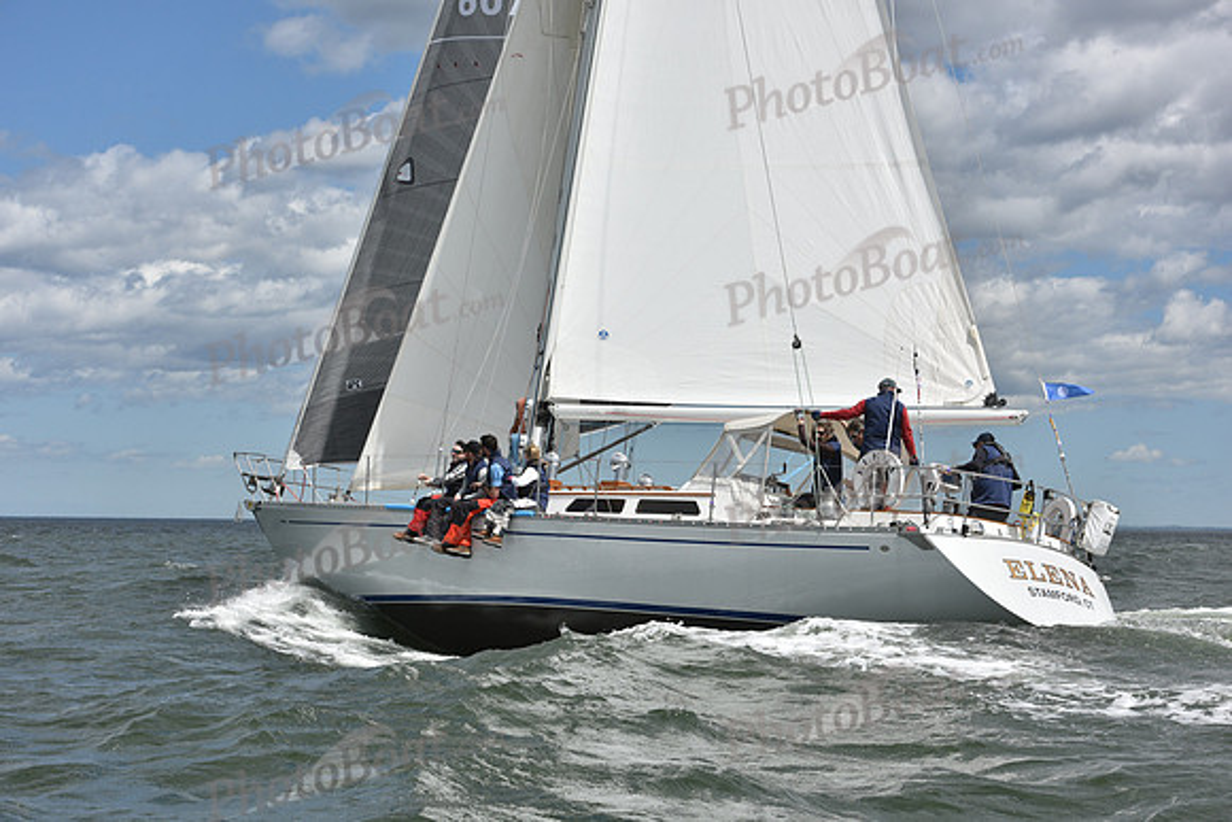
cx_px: 616
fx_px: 2396
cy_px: 411
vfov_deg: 19.5
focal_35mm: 70
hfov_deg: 28.8
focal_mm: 70
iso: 320
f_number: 10
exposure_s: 1/1250
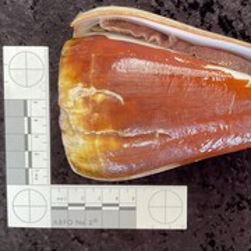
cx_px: 204
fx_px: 410
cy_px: 116
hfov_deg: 33.0
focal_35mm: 50
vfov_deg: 34.0
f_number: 1.8
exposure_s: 1/50
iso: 80
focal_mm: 3
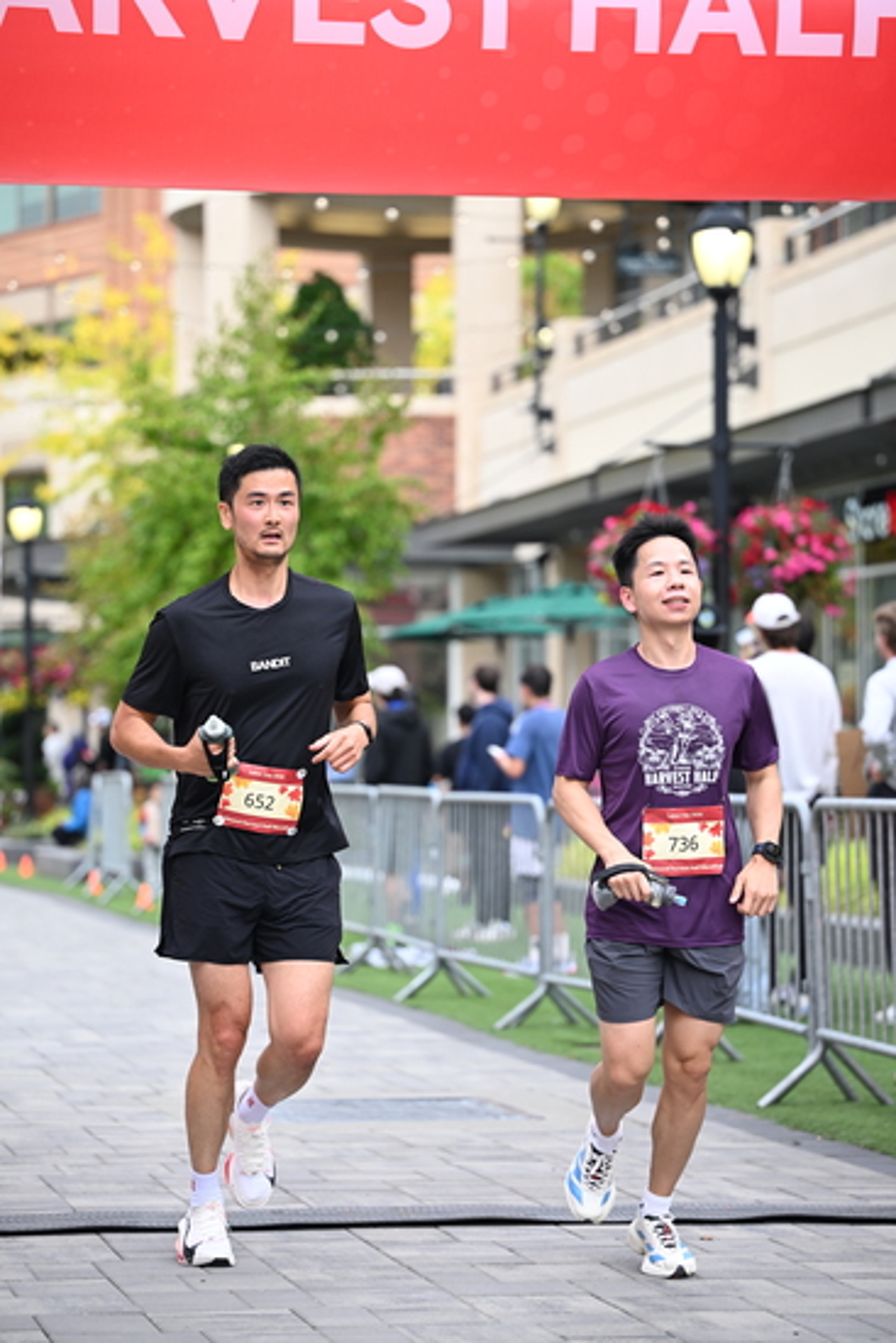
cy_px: 672
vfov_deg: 19.5
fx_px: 3917
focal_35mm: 105
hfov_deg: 13.0
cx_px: 448
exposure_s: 1/1250
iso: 640
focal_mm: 105
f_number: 2.8
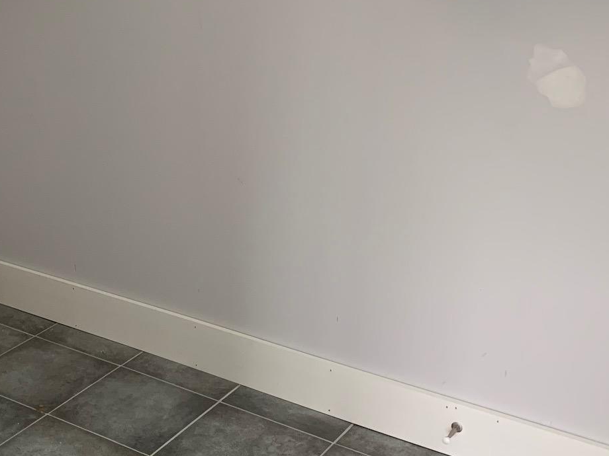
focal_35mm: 57
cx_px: 87
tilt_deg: -18.0
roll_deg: +1.0
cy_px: 216
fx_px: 1003
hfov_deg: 32.5
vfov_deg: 25.7
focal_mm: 4.25
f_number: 1.8
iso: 200
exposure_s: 1/60
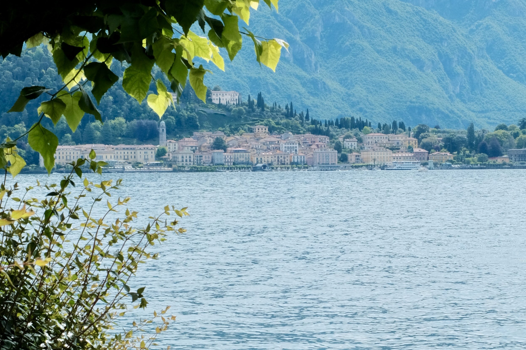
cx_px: 262
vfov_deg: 25.1
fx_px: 789
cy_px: 172
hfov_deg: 36.9
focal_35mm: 54
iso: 800
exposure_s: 1/200
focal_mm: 35
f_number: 16
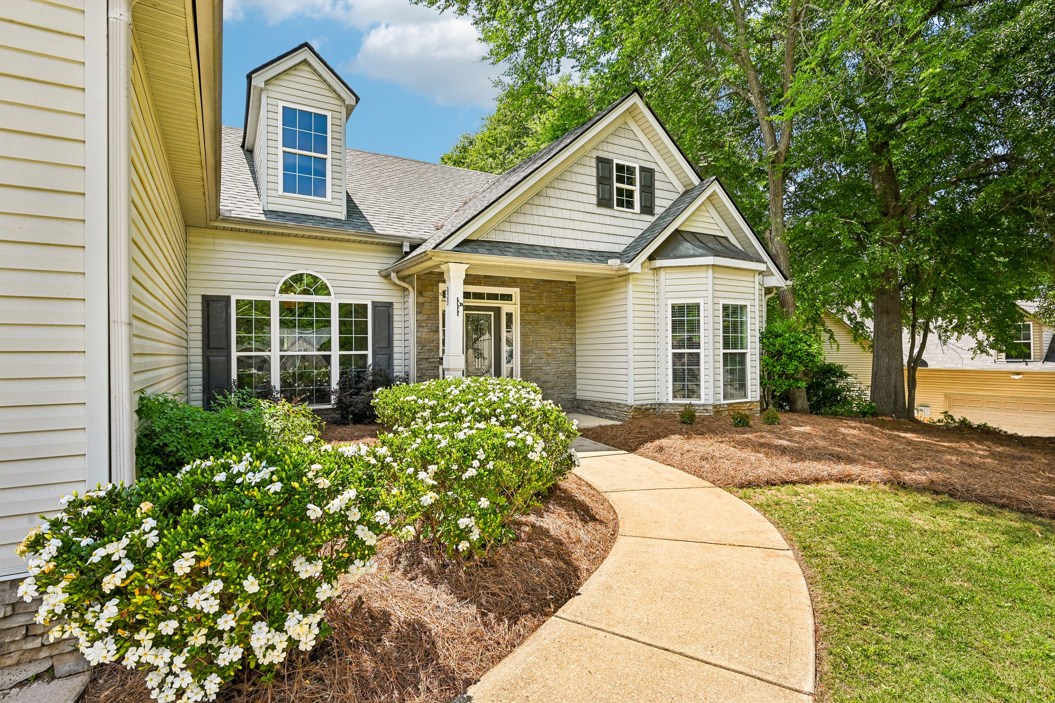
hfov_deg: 90.0
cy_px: 352
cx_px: 528
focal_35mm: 18
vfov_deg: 67.4
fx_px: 527
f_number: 8
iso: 100
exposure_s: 1/200
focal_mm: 18
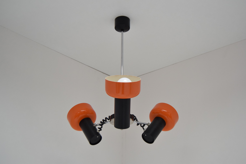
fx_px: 308
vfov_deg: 29.9
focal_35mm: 45
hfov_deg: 43.6
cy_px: 82
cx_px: 123
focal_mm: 30
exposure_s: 1/50
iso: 1600
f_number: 4.2
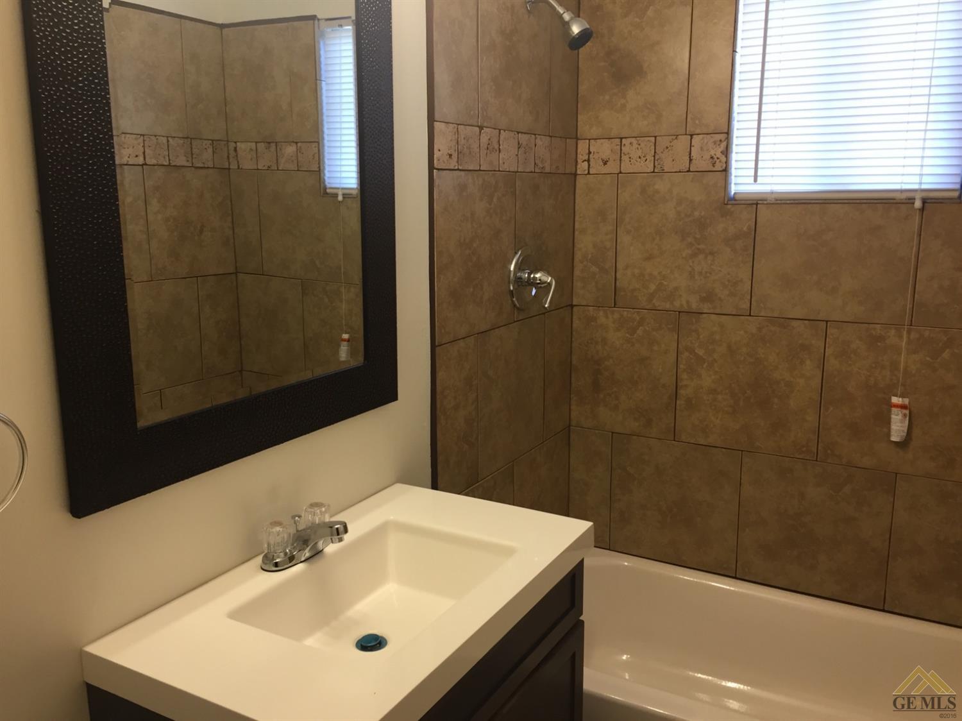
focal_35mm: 29
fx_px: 806
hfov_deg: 61.7
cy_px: 360
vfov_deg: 48.2
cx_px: 481
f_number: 2.2
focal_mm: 4.15
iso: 32
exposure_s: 1/30
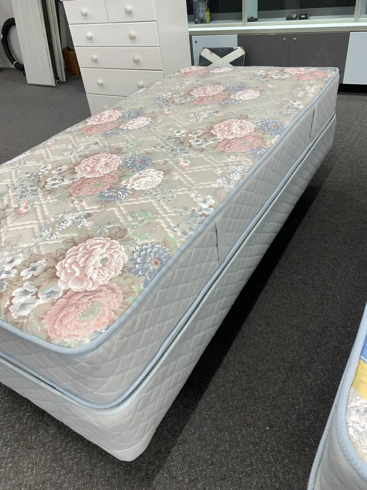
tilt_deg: -38.2
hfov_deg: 53.1
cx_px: 184
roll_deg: +8.6
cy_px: 245
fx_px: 368
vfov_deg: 67.3
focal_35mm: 26
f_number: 1.8
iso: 100
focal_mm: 4.25
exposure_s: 1/100
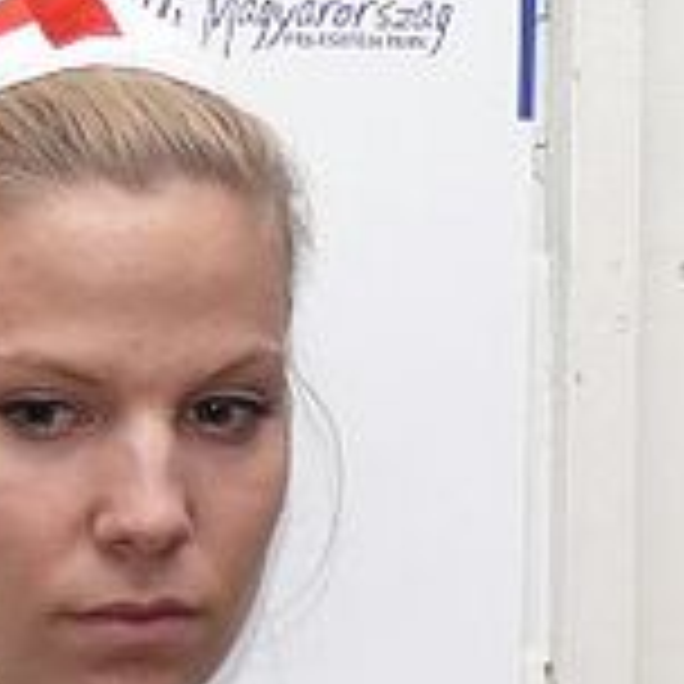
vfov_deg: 5.7
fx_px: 6863
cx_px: 112
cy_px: 540
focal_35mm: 307
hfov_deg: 5.7
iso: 100
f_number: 3.2
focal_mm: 15.7
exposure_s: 1/30
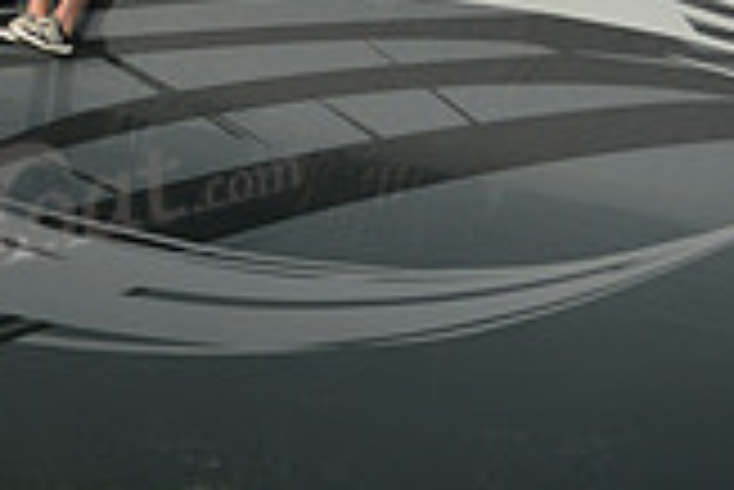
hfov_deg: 2.6
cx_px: -563
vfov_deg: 1.8
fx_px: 15999
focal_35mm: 784
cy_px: 65
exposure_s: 1/1000
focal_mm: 220
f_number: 6.3
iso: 280
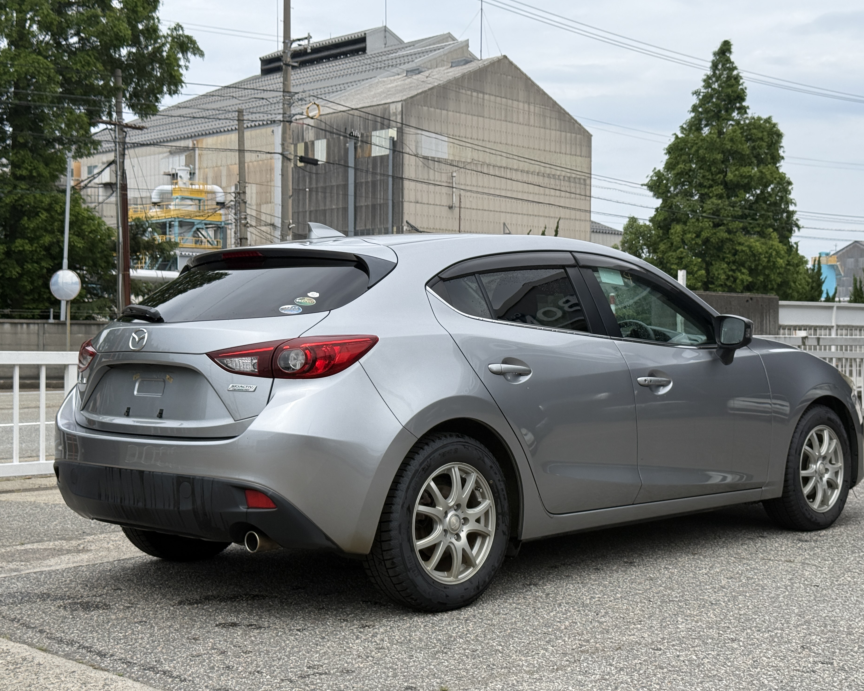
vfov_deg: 29.7
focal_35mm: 51
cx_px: 446
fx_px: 1304
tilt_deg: -0.3
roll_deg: -0.2
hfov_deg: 36.7
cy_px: 351
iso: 80
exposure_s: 1/3534
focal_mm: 6.76
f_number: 1.78
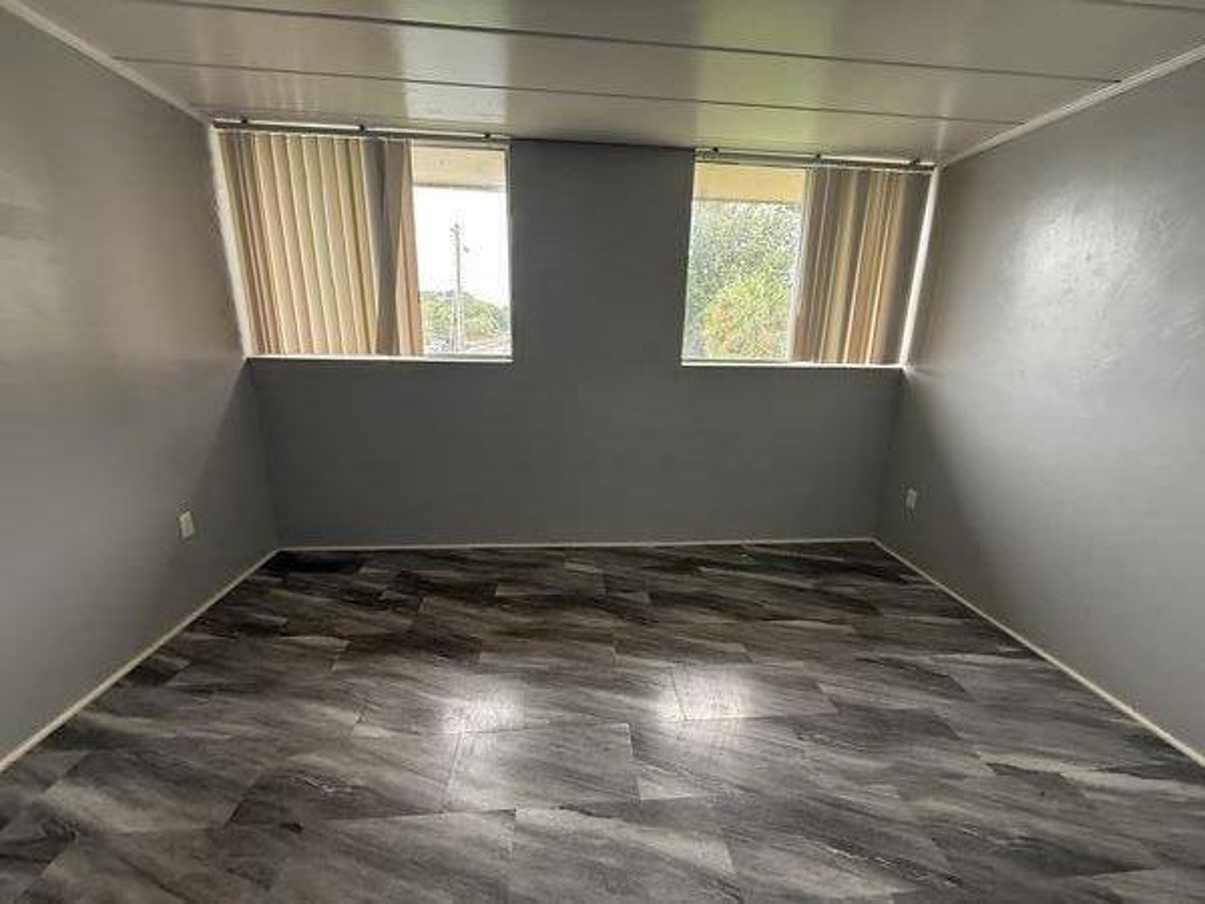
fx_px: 487
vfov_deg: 85.7
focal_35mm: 14
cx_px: 602
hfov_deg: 102.1
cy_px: 452
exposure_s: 1/68
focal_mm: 2.22
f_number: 2.2
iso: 320
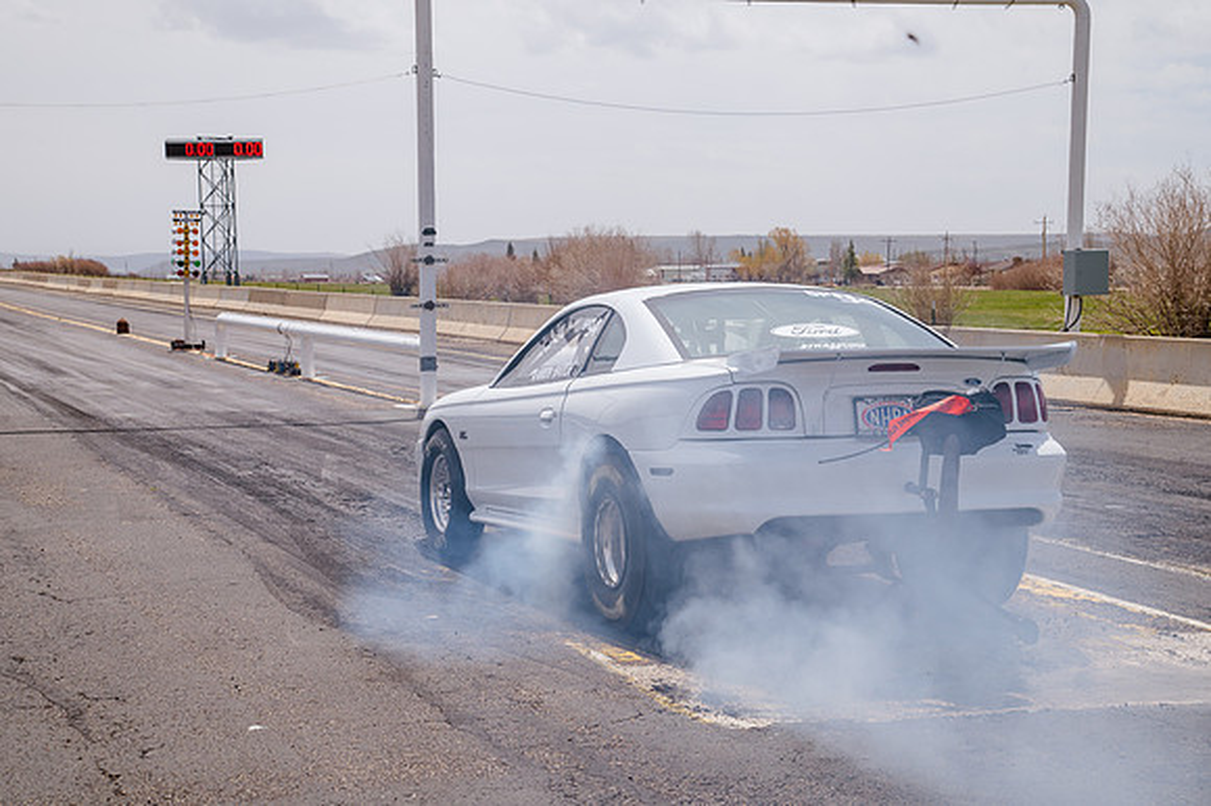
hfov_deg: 29.5
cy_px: 403
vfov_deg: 19.9
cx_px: 605
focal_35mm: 68
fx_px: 2296
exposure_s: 1/500
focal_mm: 65
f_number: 10
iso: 200
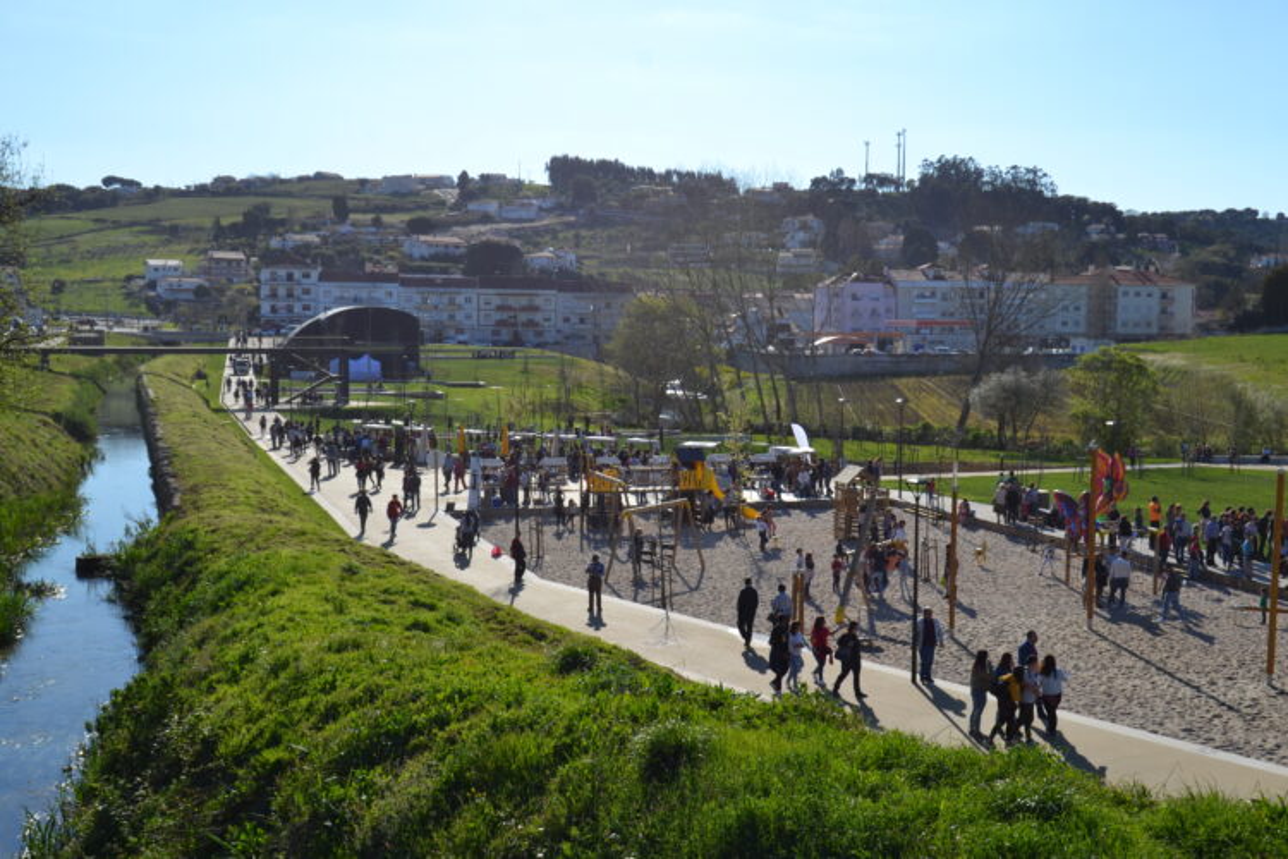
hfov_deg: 43.6
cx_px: 644
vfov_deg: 29.9
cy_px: 430
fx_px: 1610
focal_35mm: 45
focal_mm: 30
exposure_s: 1/250
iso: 100
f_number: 8
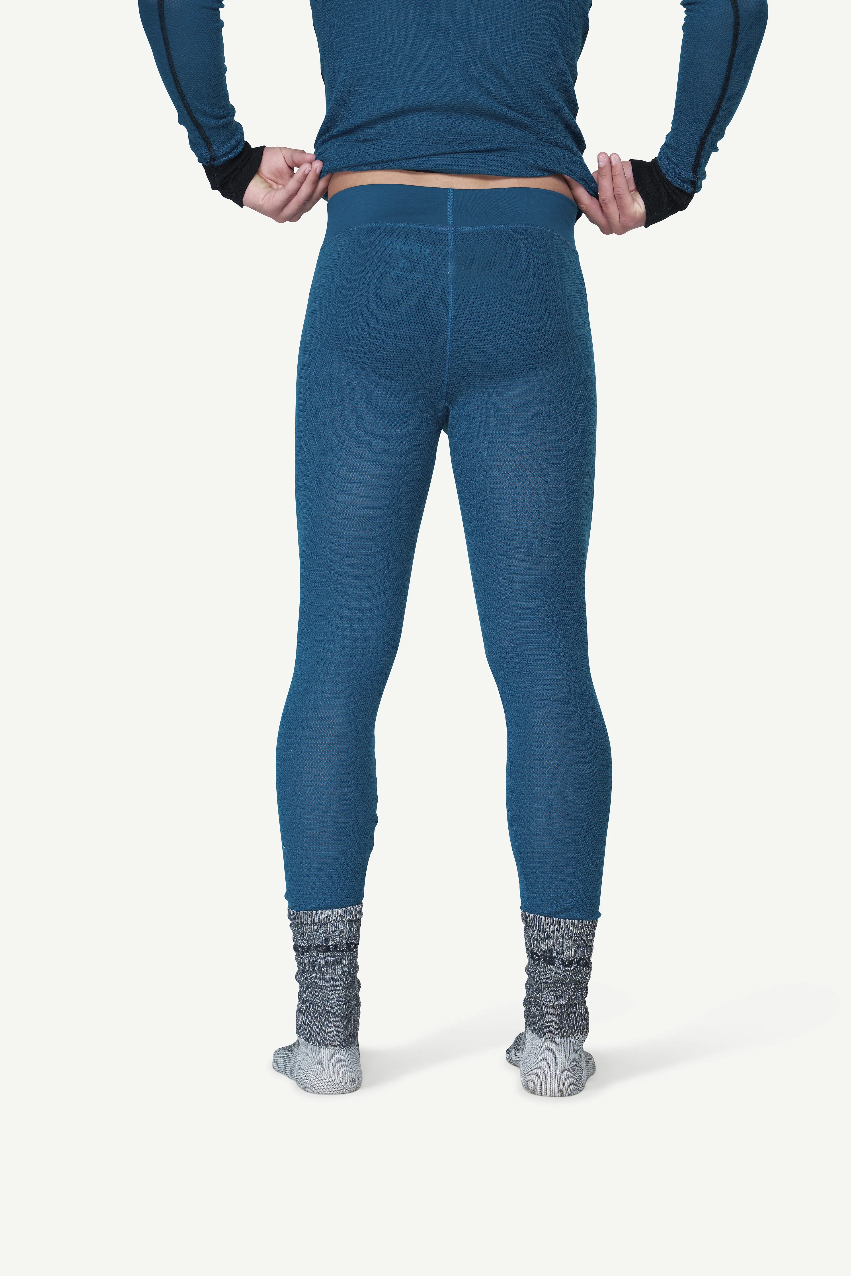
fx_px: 3900
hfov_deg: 12.5
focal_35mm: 110
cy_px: 638
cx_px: 426
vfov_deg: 18.6
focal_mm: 110
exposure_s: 1/50
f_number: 5.6
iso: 100
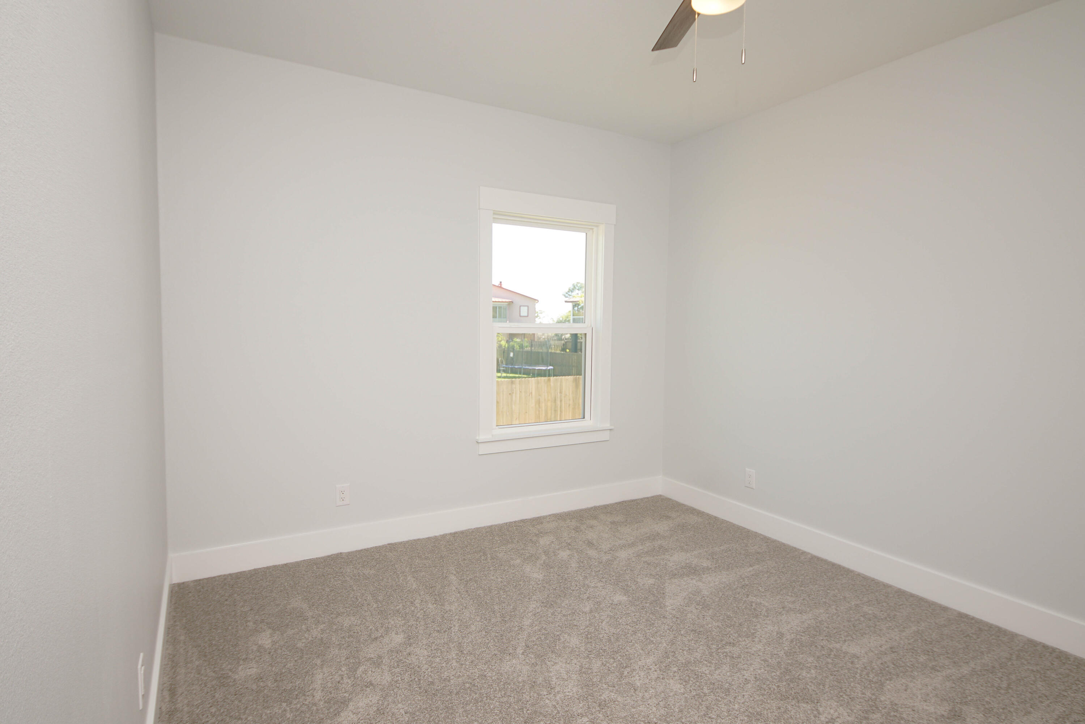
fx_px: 543
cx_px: 542
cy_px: 362
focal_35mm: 18
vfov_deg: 67.4
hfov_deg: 90.0
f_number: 4.5
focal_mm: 12
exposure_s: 1/60
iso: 100
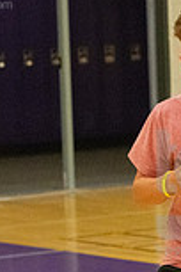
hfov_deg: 4.5
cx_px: 211
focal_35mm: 303
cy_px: 193
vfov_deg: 6.8
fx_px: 2285
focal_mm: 80
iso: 6400
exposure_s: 1/800
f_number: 4.5
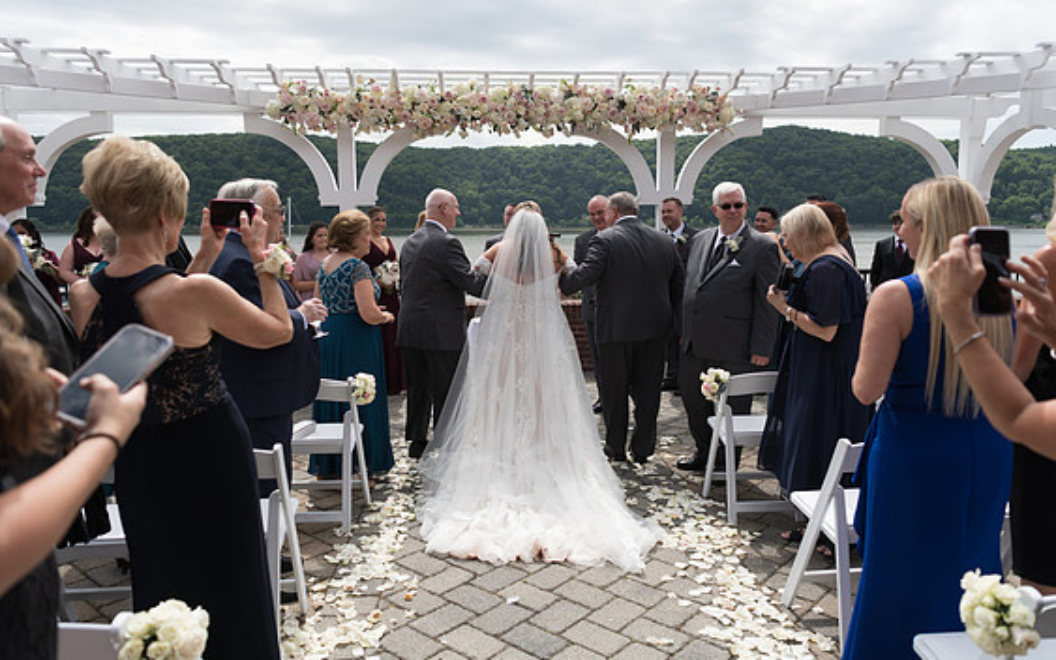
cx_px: 535
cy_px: 303
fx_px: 748
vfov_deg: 47.6
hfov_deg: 70.4
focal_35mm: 26
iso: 64
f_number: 2.8
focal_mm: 24
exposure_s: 1/1250
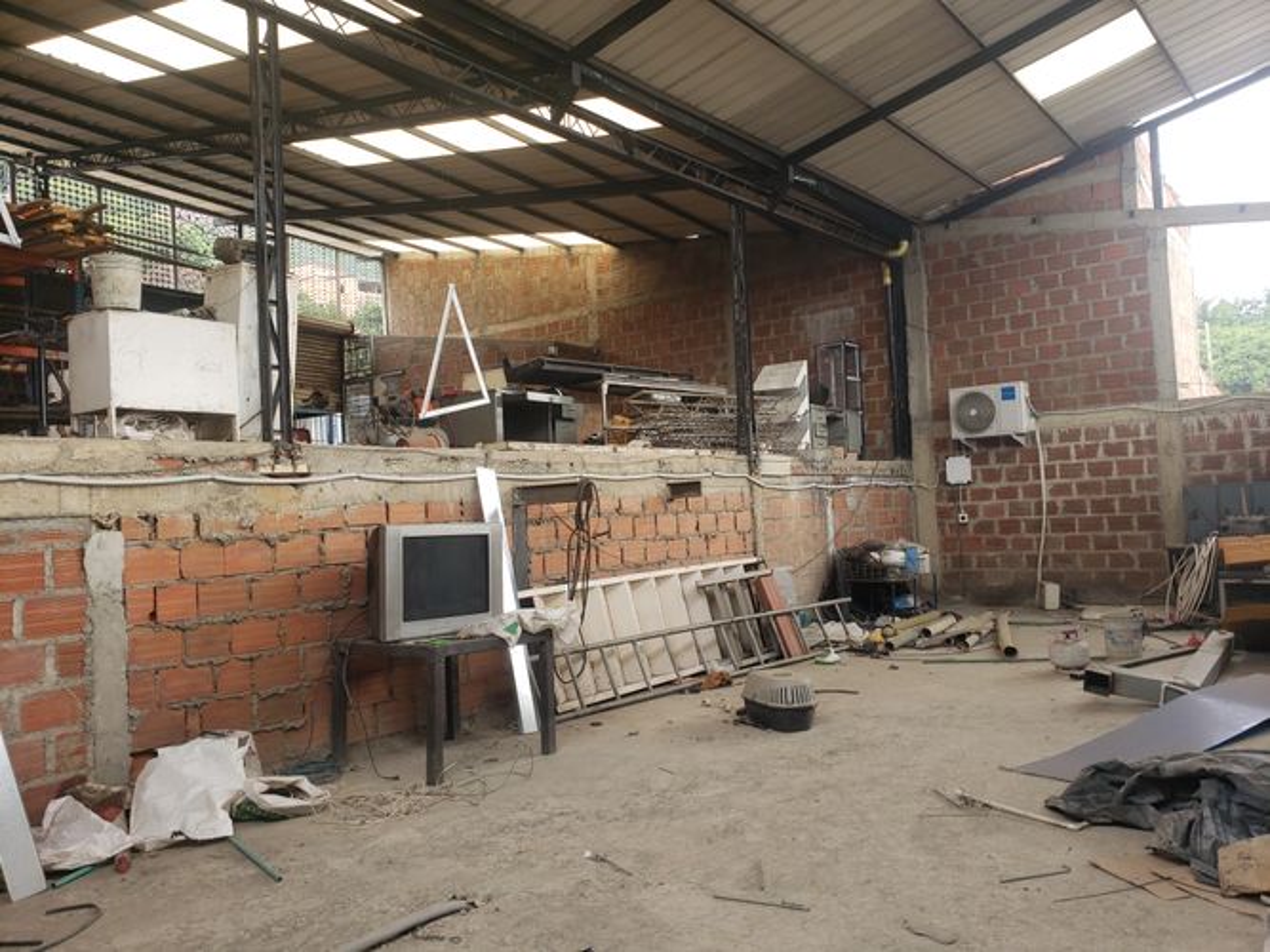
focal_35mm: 26
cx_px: 635
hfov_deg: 67.3
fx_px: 954
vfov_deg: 53.0
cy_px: 476
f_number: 2.4
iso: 50
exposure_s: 1/130
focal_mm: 4.3
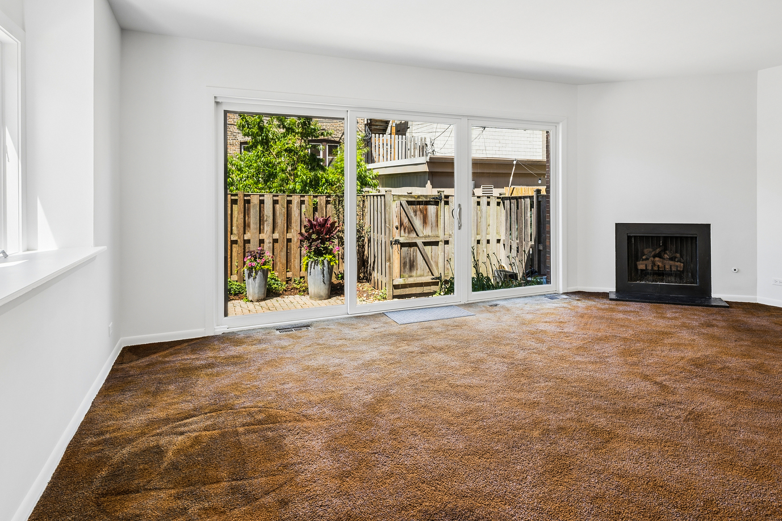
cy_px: 253
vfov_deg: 60.5
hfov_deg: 82.0
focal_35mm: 21
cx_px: 435
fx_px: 447
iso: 200
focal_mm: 17.5
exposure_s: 1/50
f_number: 8
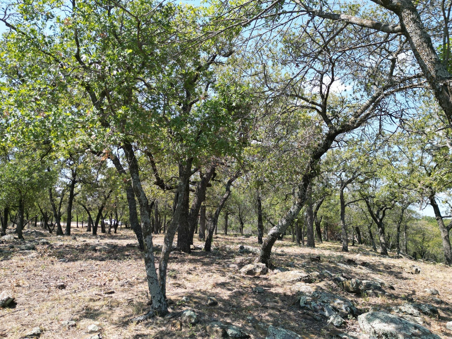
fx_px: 313
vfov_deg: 56.8
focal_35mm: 24
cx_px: 226
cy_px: 170
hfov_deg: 71.6
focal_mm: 6.72
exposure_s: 1/1250
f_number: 1.7
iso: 150
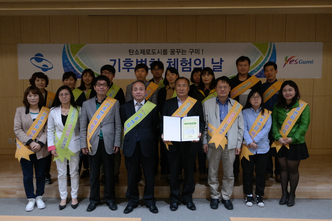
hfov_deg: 61.9
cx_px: 166
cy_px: 110
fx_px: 277
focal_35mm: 30
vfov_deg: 43.6
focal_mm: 20
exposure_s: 1/40
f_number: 3.5
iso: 1600
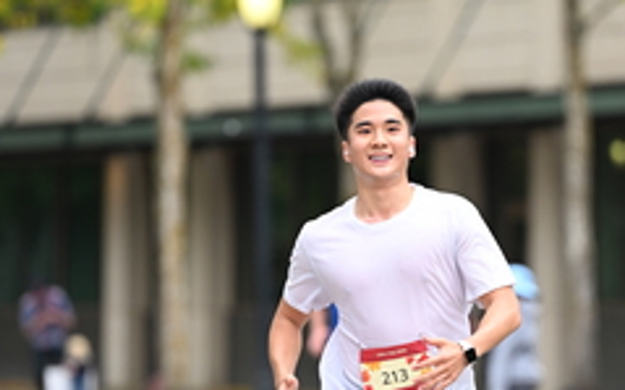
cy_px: 254
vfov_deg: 3.0
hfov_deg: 4.8
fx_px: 7387
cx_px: 414
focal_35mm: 434
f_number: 2.8
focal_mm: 185
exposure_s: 1/2000
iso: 640
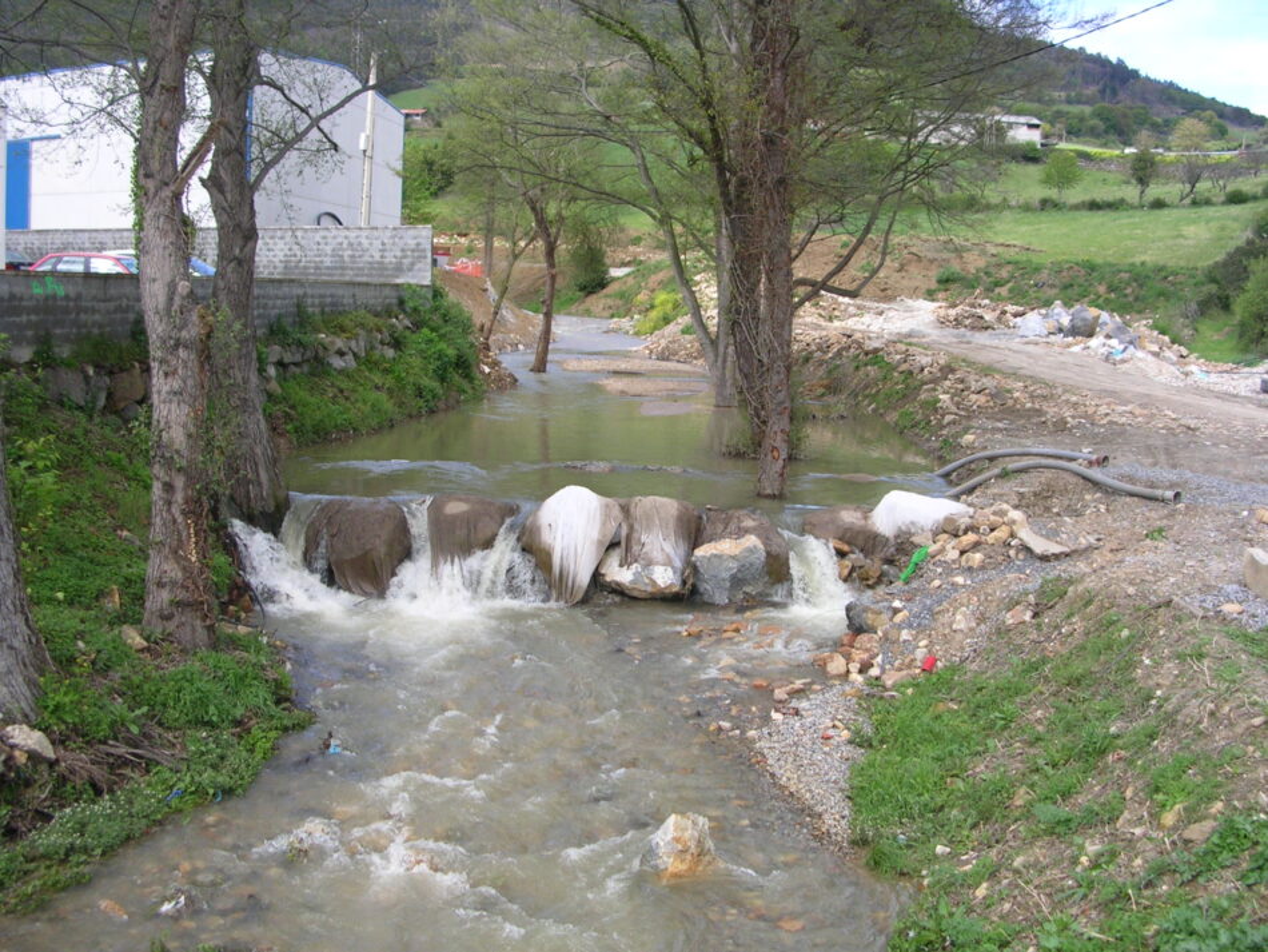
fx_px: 1392
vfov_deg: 37.7
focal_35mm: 38
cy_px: 476
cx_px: 634
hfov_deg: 49.0
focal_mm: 5.8
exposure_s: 1/358
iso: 50
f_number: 2.8
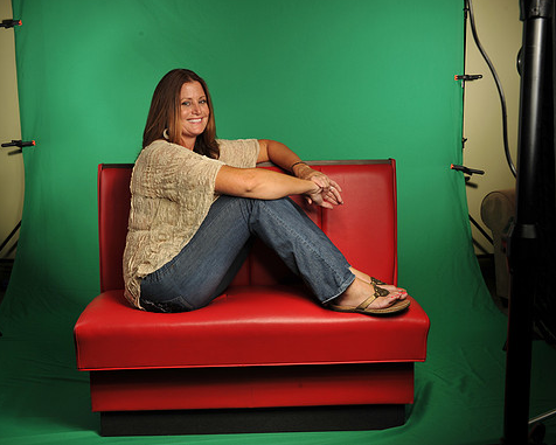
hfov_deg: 45.7
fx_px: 658
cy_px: 221
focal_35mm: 40
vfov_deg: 37.3
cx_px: 239
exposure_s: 1/125
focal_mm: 35
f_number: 8
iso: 200
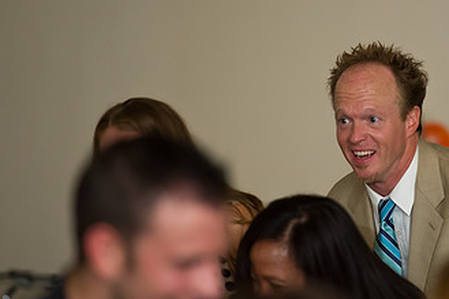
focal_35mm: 353
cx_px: 377
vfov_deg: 3.9
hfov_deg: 5.8
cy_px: 102
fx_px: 4400
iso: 1600
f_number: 3.2
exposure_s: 1/125
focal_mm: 200
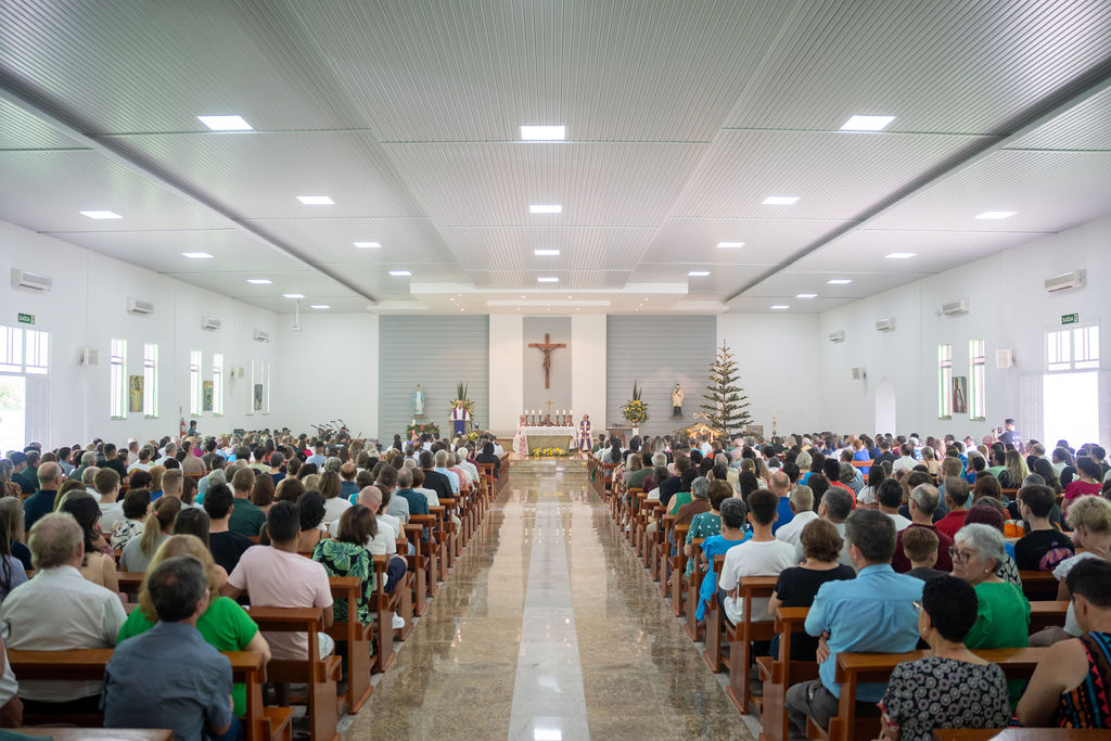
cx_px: 556
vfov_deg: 44.4
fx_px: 907
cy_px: 370
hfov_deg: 63.0
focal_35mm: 29
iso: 1000
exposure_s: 1/160
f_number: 2.8
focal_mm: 29.4
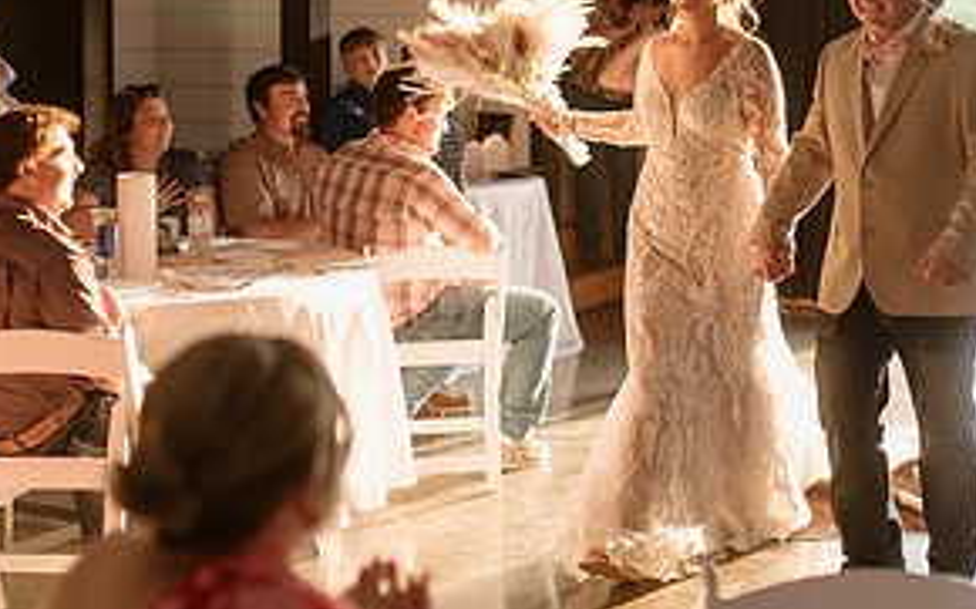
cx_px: 719
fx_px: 1994
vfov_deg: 17.2
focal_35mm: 75
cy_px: 80
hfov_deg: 27.2
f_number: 1.4
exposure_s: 1/200
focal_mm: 35
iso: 320
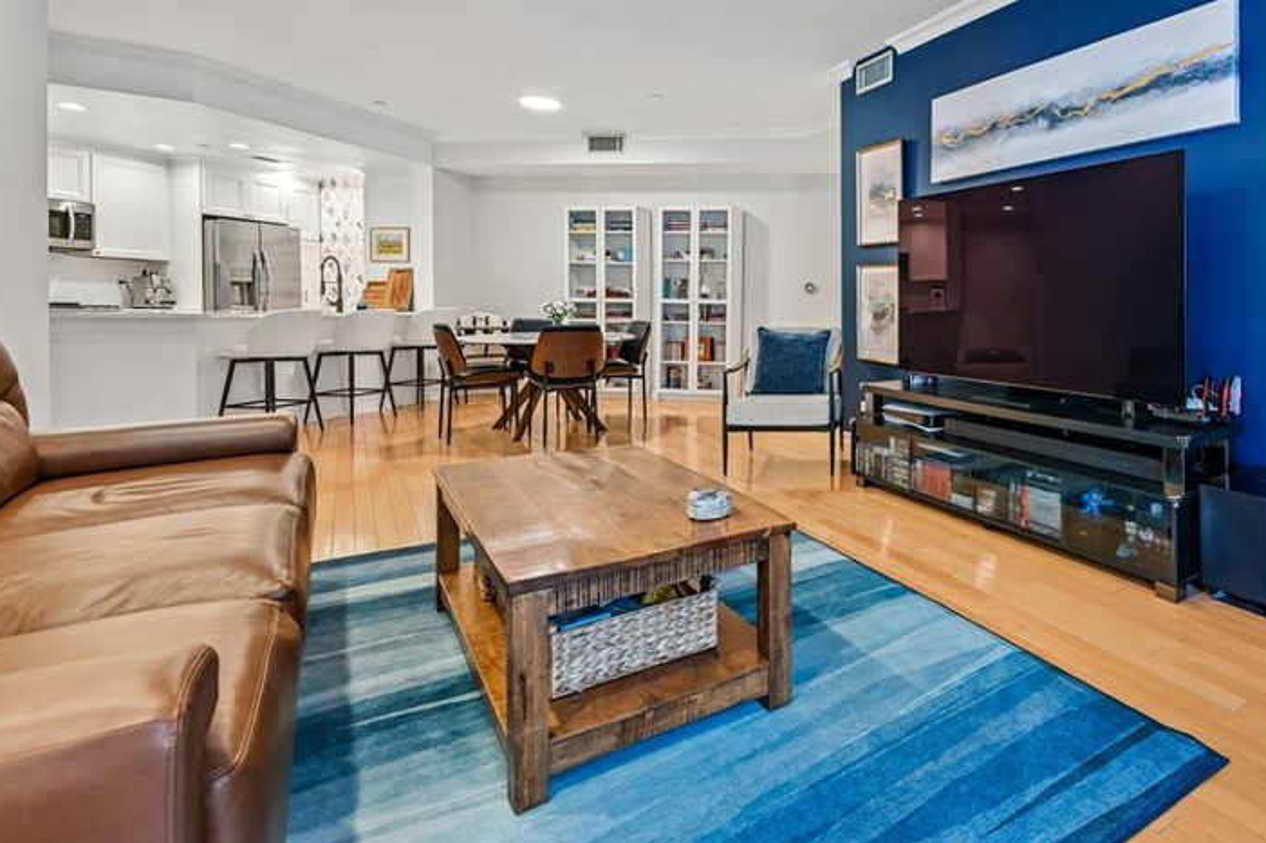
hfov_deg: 82.7
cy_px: 298
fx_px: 668
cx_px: 885
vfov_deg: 63.3
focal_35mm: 19
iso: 250
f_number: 8
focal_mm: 13
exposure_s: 1/2
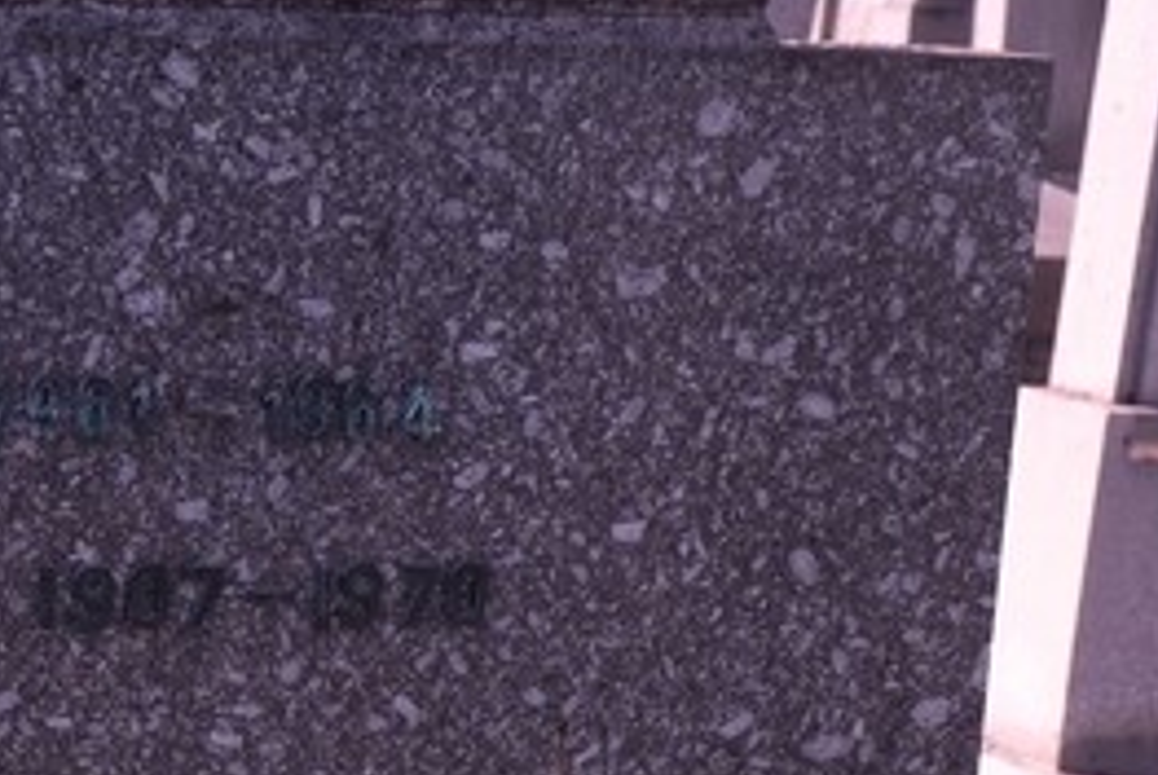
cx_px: -581
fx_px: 3961
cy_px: 885
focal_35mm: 123
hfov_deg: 15.4
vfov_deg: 11.0
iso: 160
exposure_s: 1/160
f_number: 5.6
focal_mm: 24.3
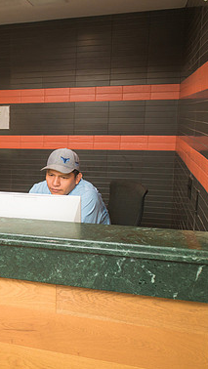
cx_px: -28
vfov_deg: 45.5
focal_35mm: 45
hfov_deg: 24.5
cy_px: 187
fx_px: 441
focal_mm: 28
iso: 1000
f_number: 5.6
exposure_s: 1/60
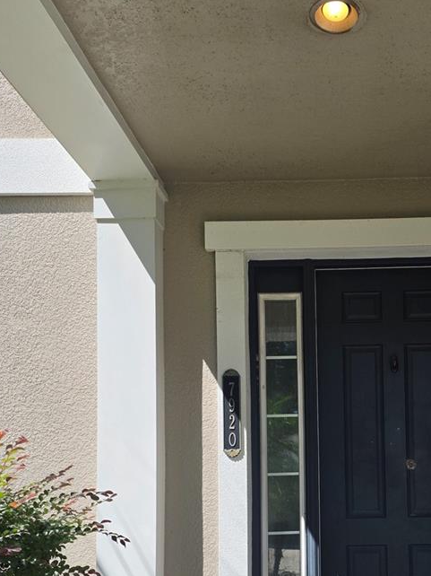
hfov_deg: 32.4
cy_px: 478
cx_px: 362
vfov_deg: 41.6
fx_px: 714
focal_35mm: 43
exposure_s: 1/3889
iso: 80
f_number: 1.7
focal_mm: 6.25
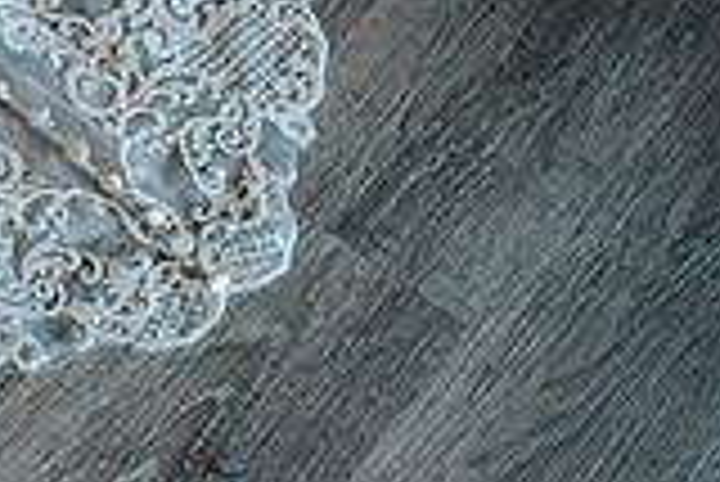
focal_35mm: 127
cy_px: 97
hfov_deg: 14.4
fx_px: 2542
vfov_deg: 10.8
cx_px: -536
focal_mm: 35
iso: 2000
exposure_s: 1/640
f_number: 2.5
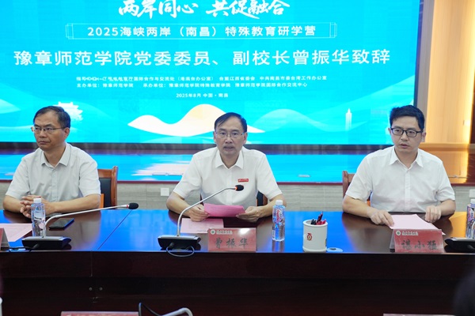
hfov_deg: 48.5
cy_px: 158
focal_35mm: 40
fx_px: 528
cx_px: 238
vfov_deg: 33.4
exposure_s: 1/160
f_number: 4
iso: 800
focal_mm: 40
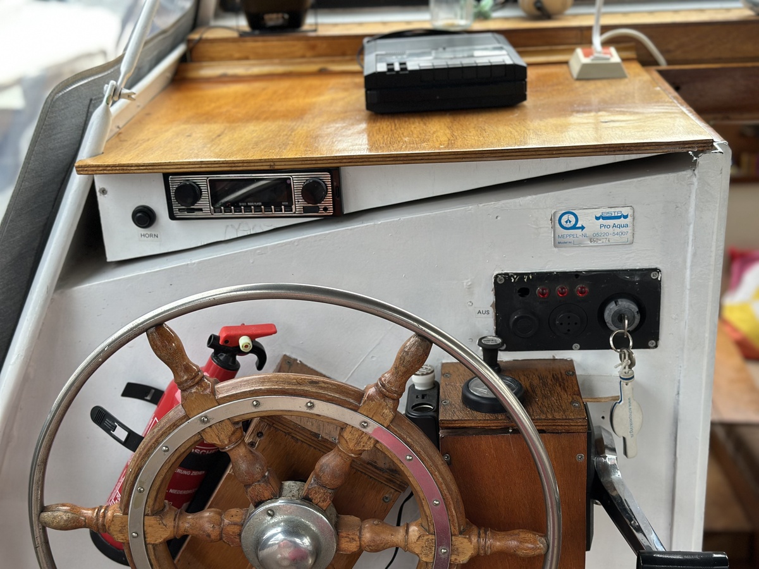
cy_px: 284
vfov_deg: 30.3
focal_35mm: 48
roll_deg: +1.5
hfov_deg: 39.7
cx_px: 380
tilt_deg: -17.5
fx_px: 1052
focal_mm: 6.86
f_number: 1.78
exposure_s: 1/262
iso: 80
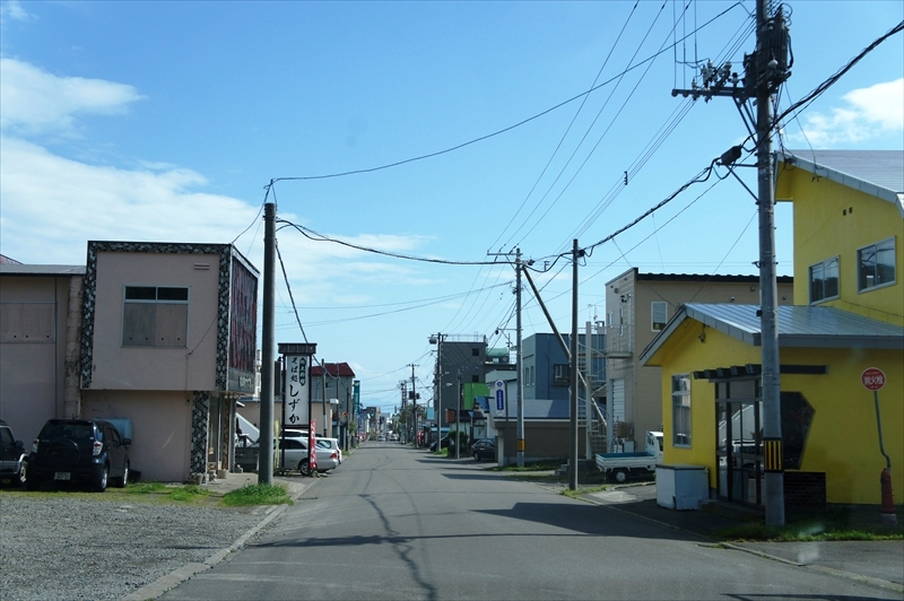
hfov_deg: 42.4
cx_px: 452
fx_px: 1167
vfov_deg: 28.9
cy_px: 300
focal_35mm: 46
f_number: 8
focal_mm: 31
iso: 200
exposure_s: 1/500
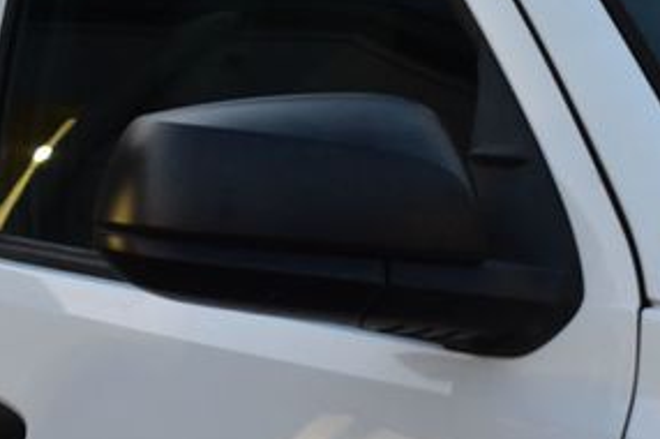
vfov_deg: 9.7
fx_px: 2582
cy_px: 134
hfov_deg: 14.6
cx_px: 330
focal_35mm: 141
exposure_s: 1/15
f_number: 6.3
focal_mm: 42
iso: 1400
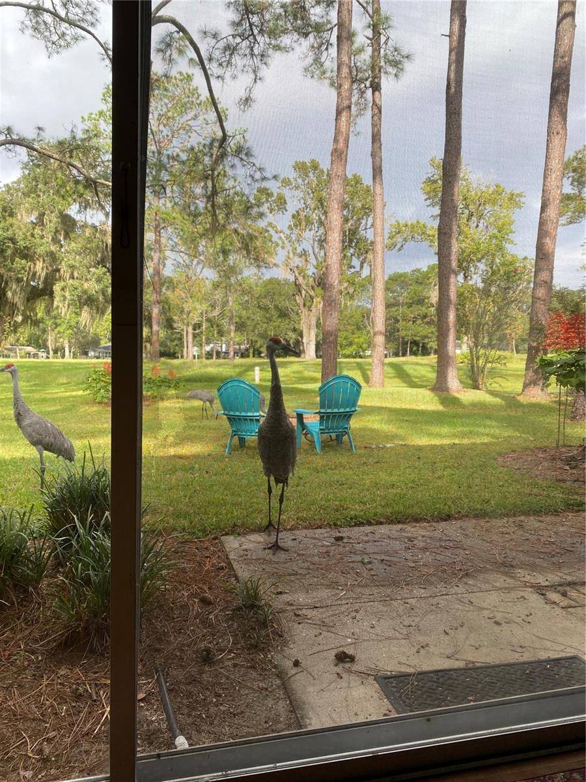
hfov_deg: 53.1
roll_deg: -1.8
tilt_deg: -3.5
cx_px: 293
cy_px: 391
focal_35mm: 26
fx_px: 587
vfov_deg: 67.3
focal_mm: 4.25
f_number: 1.8
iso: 32
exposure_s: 1/429
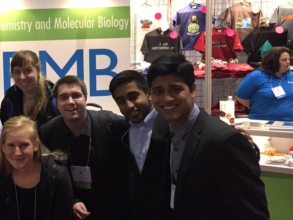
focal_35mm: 56
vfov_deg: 26.1
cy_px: 97
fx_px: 474
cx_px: 14
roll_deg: +1.8
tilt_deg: -4.5
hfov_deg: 32.2
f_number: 2.2
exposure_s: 1/30
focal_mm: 4.15
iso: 250
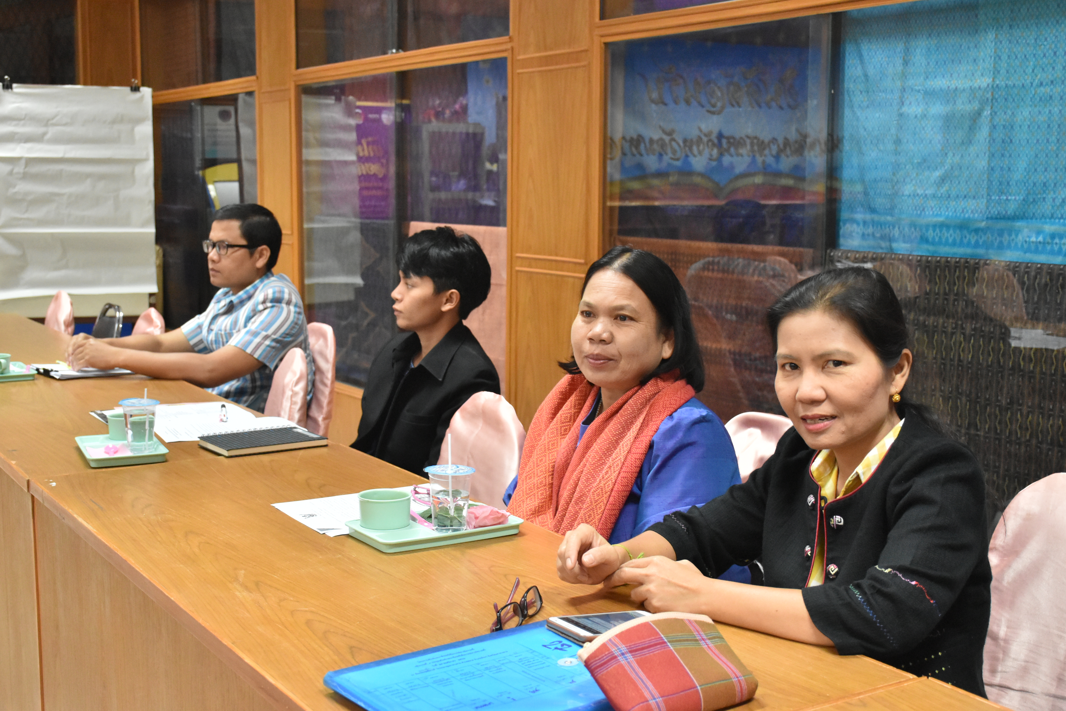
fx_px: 1332
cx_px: 533
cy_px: 356
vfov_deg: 29.9
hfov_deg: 43.6
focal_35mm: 45
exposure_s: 1/125
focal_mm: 30
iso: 2500
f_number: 5.6
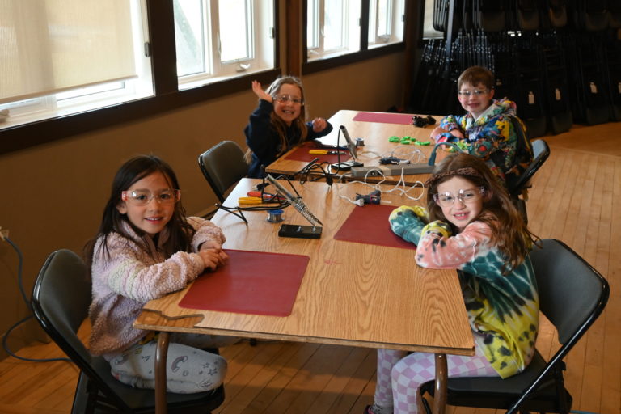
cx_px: 310
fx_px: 647
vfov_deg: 35.5
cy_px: 207
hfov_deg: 51.3
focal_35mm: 38
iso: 1000
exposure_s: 1/125
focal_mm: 25
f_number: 4.2
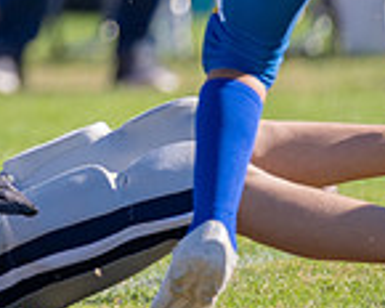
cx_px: -301
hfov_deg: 1.5
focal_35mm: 1266
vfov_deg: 1.2
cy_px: -197
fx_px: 14425
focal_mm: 200
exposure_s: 1/1250
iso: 100
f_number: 2.8
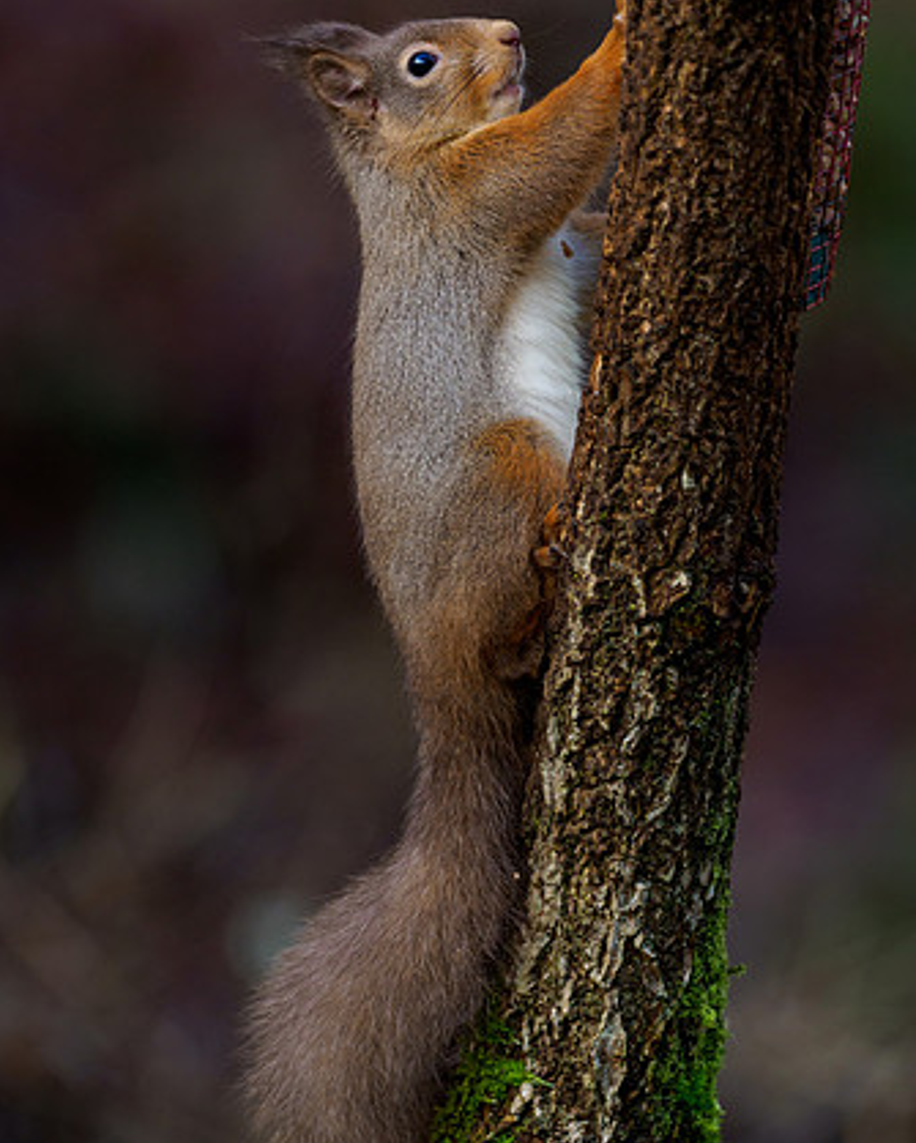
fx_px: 21360
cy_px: 547
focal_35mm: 631
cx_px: 458
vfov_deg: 3.1
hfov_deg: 2.5
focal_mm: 300
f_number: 4.5
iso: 800
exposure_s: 1/400
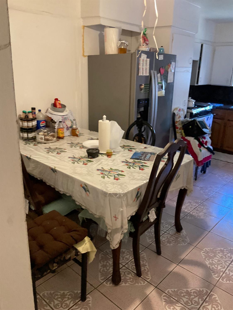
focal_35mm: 29
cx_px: 116
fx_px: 260
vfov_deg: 61.7
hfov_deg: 48.2
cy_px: 155
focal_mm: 3
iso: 250
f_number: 1.8
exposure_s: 1/60
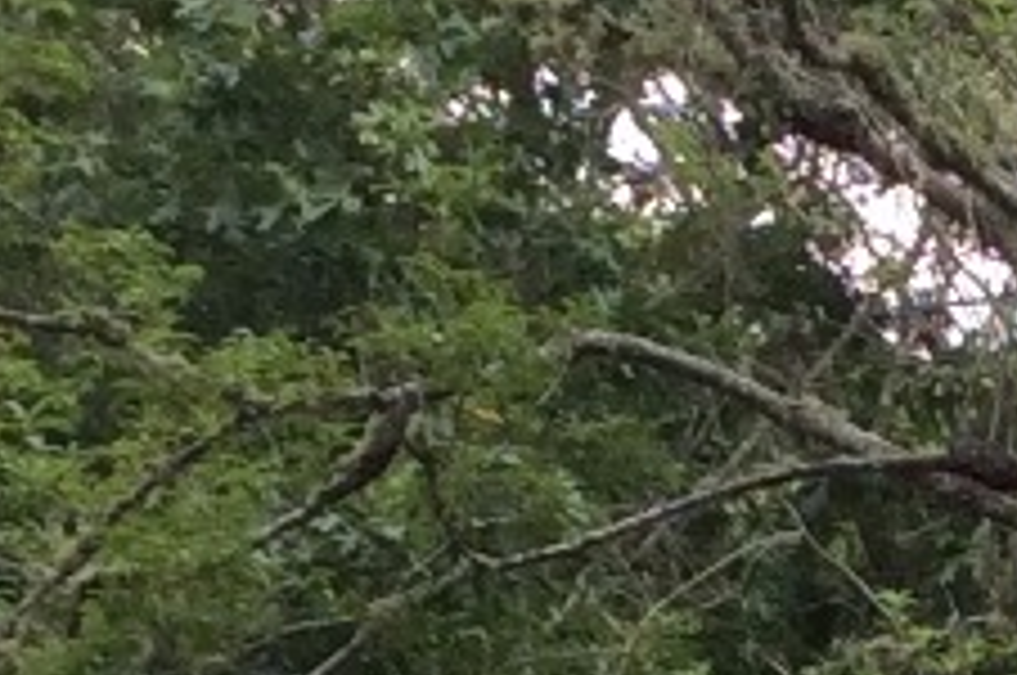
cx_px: 1375
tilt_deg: -8.2
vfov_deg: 6.3
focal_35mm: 213
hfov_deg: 9.5
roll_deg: +2.5
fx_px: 6009
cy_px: 1323
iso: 32
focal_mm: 3.3
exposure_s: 1/262
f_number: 2.4
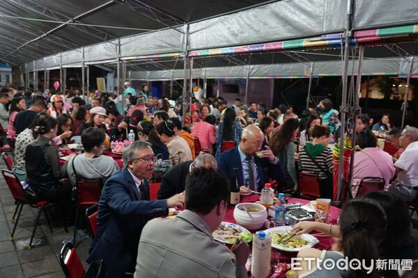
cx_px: 209
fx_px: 372
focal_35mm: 32
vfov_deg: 41.1
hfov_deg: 58.7
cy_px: 139
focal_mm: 32
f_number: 4
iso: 1600
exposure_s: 1/30
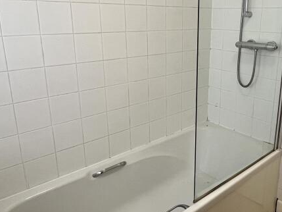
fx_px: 253
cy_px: 90
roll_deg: -0.4
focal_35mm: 31
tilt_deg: -16.0
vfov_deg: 45.3
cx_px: 187
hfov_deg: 57.1
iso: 200
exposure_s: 1/100
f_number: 1.8
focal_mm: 1.57
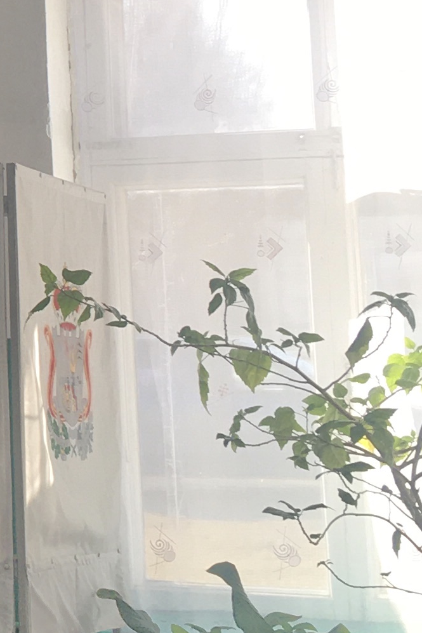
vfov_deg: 16.6
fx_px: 2144
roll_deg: +1.8
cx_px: -446
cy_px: 96
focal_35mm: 122
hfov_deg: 10.3
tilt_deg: +6.8
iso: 25
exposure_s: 1/174
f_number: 2.2
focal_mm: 4.15
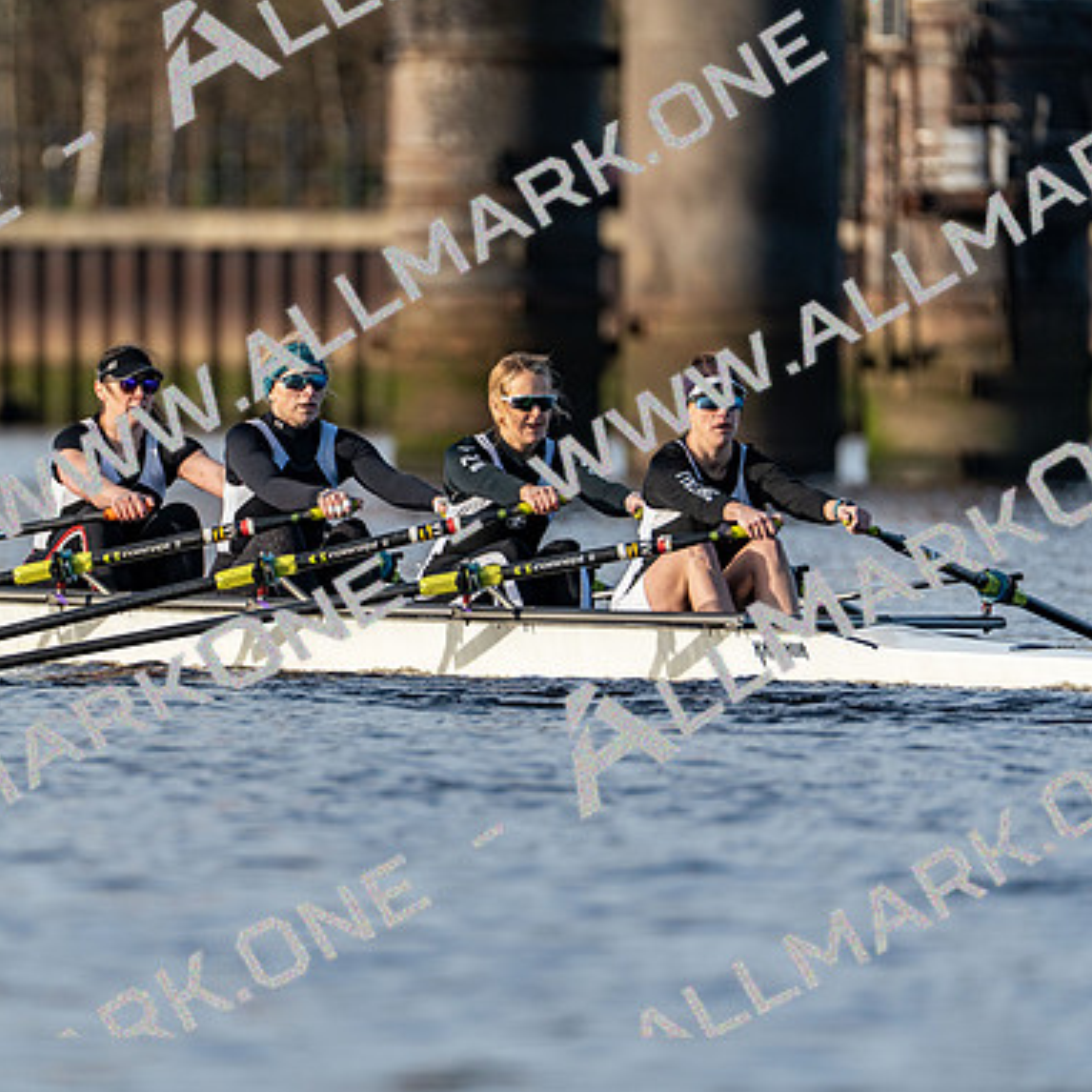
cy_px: 547
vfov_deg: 2.4
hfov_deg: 2.4
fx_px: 25768
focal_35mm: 722
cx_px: 320
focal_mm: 559
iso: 800
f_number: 6.3
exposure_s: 1/2000
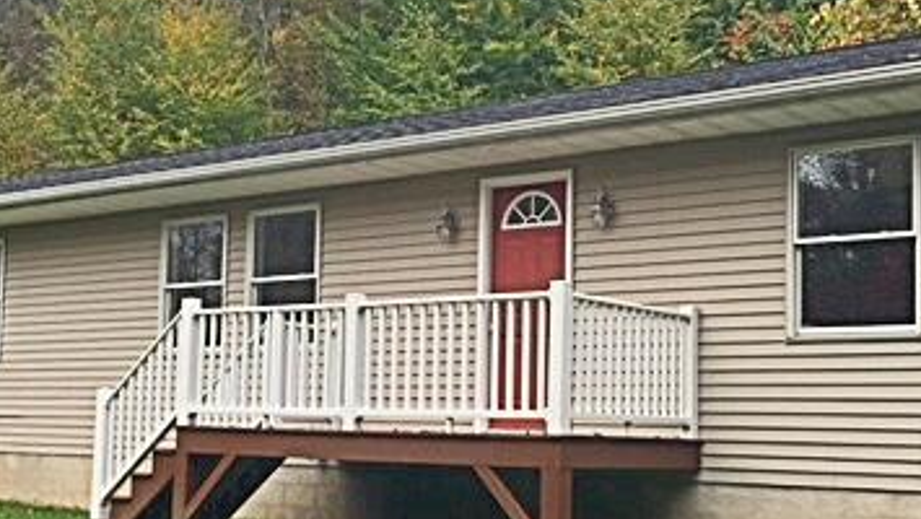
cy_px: 335
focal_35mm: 57
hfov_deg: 36.6
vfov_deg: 21.0
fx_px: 1393
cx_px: 449
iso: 25
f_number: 2.2
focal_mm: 4.15
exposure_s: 1/340
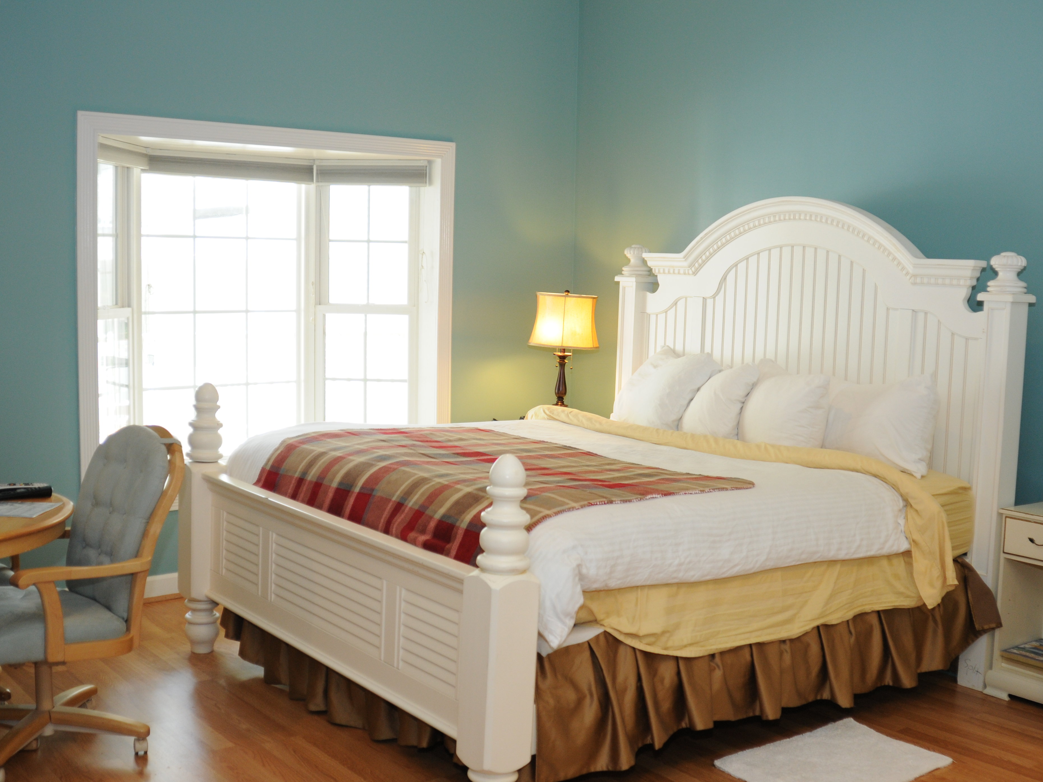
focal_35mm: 40
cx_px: 562
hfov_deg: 46.8
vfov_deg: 36.0
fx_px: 1205
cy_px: 396
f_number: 2.8
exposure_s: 1/100
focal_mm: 24
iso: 500
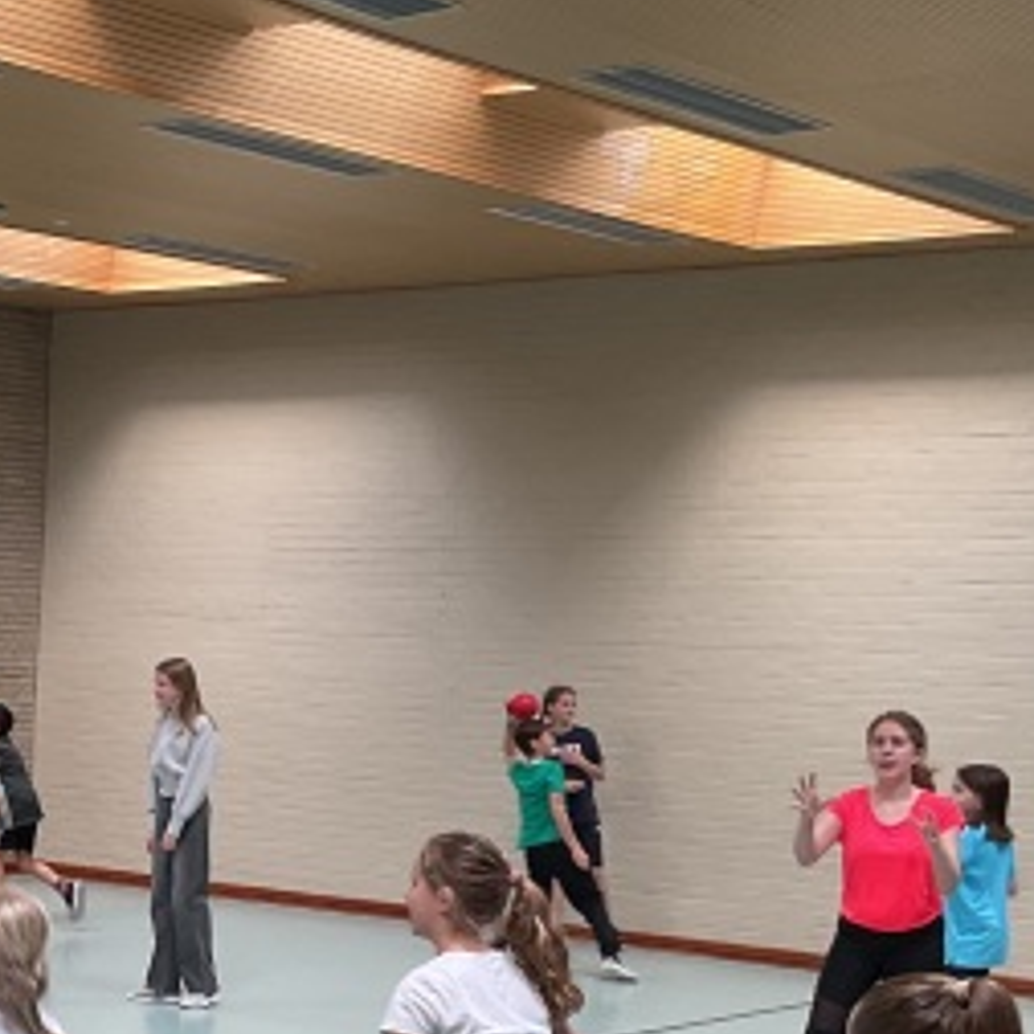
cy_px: 899
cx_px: -57
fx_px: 2737
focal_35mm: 81
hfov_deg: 20.5
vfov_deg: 21.0
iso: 50
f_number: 1.8
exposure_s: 1/60
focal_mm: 3
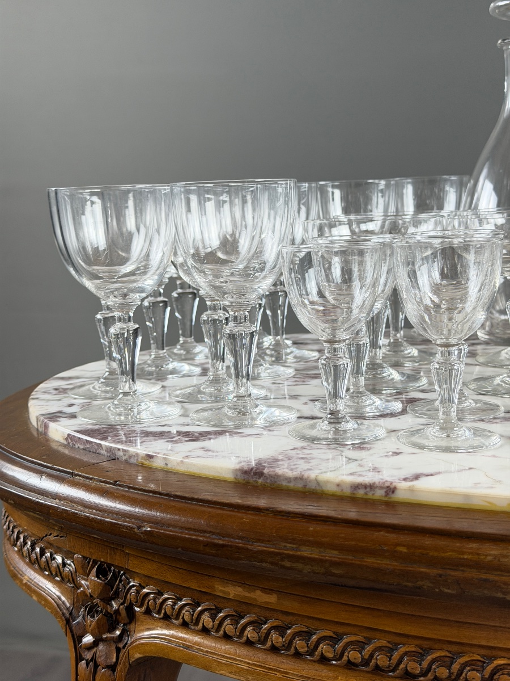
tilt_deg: -8.5
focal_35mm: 48
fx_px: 943
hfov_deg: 30.3
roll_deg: +1.6
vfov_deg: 39.7
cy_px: 340
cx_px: 255
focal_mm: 6.76
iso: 64
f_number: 1.78
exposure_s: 1/100
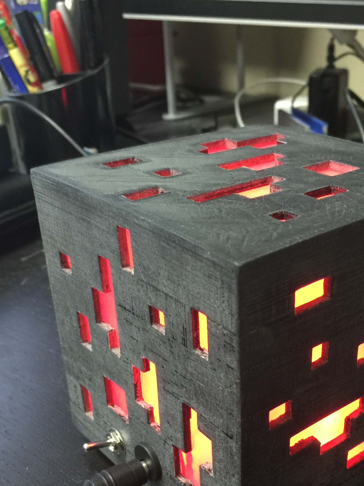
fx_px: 631
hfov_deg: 31.9
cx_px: 249
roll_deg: -0.3
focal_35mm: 45
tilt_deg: -30.6
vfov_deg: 41.2
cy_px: 347
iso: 125
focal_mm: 4.15
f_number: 2.2
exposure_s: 1/8
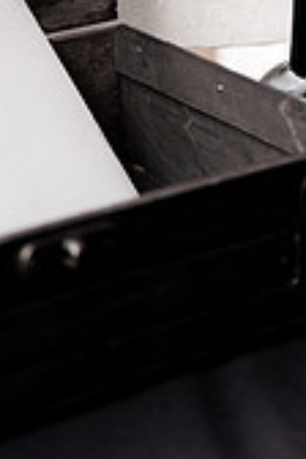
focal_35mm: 121
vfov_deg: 16.5
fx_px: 1543
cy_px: -29
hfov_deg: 11.3
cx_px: 276
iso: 1000
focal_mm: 35
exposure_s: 1/1000
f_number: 2.8
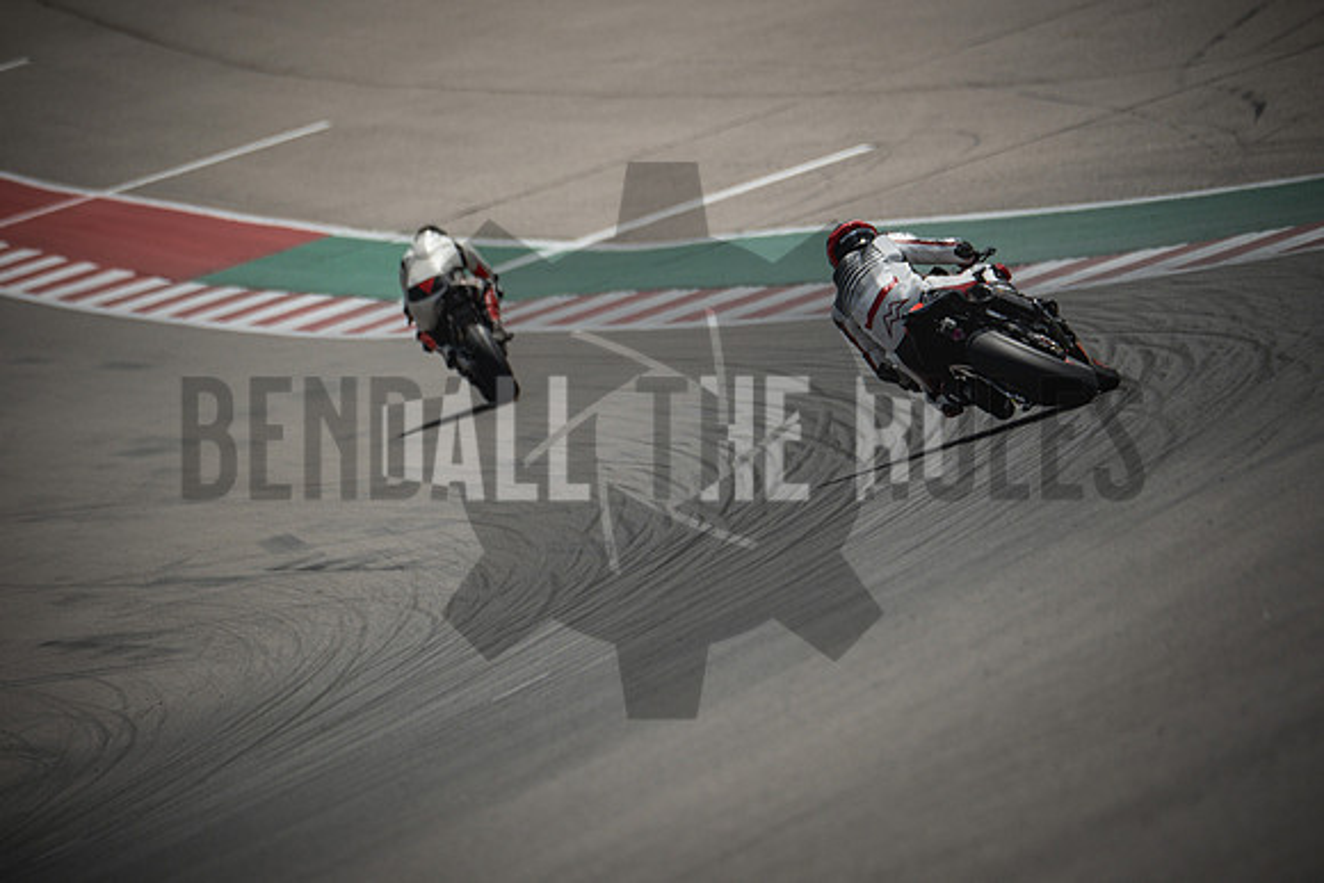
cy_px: 442
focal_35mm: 452
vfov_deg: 3.0
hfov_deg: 4.6
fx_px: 16627
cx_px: 662
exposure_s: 1/3200
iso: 400
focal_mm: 301.1
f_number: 5.2
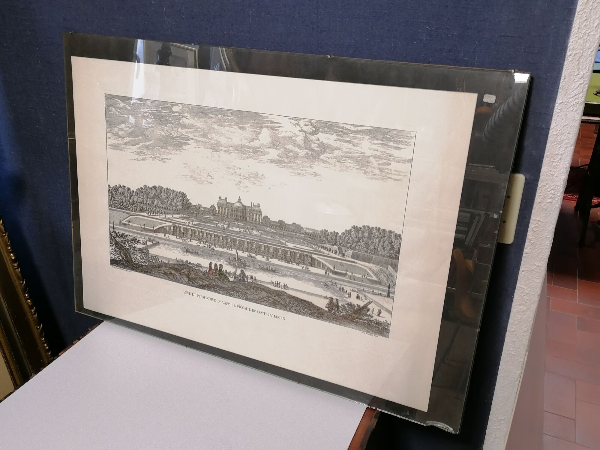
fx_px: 537
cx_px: 300
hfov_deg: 58.4
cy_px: 225
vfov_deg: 45.4
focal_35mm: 31
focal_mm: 5.4
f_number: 1.8
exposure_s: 1/33.3
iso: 320
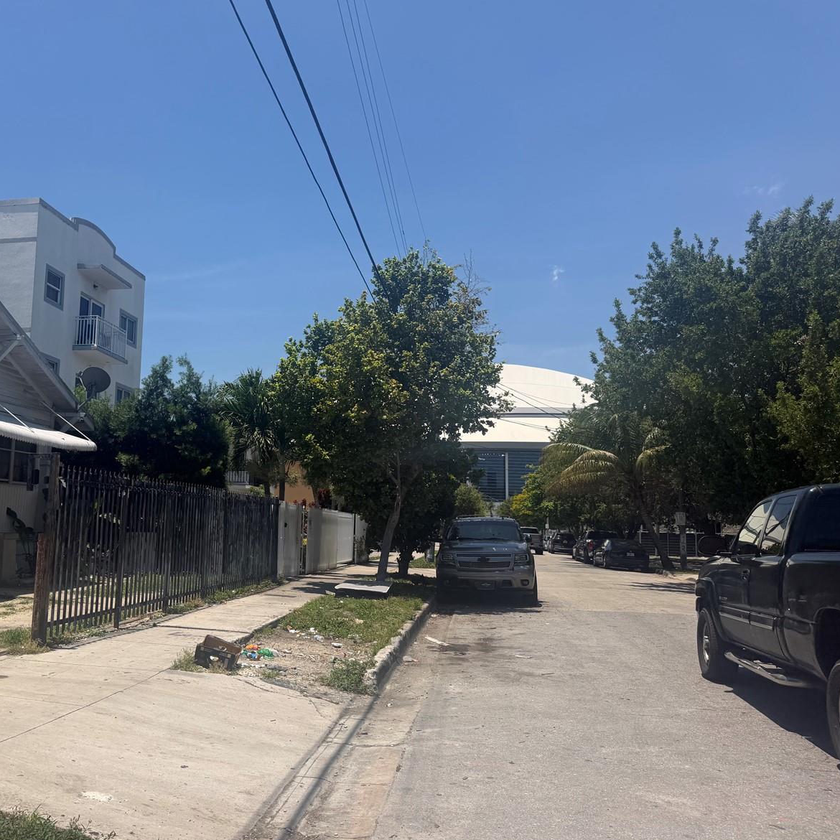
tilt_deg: +6.9
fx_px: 796
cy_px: 419
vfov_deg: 55.6
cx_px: 274
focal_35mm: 29
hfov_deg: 54.4
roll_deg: -1.9
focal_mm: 6.76
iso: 80
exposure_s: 1/5714
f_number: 1.78
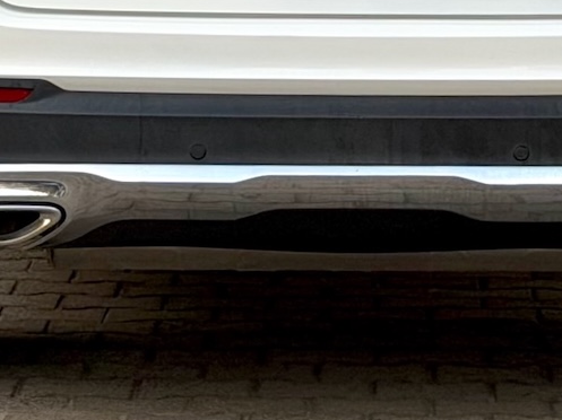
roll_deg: +0.3
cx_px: 360
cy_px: -93
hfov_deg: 13.6
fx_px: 2352
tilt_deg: +0.0
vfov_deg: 10.1
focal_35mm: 145
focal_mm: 6.76
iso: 80
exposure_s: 1/121
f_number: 1.78
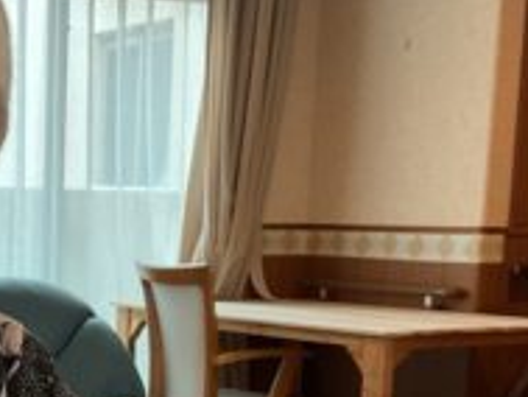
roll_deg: -1.2
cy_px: 461
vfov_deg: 15.6
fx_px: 1404
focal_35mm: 92
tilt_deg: -11.1
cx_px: -17
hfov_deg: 20.5
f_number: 1.8
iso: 64
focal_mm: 3
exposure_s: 1/60
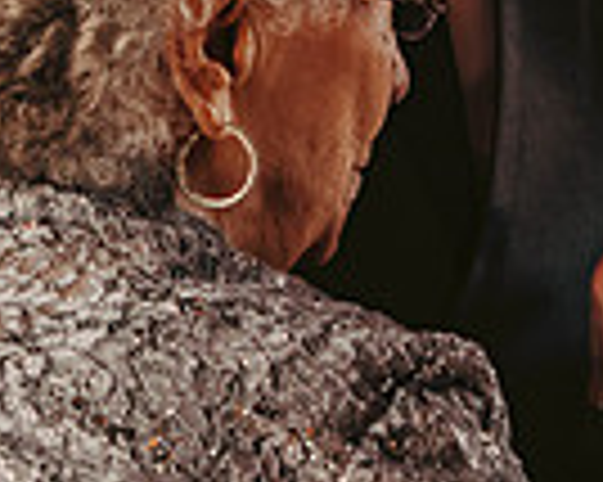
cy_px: 38
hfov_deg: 3.5
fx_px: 9808
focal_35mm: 550
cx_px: 225
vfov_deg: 2.8
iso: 1000
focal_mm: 135
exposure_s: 1/200
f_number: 2.8
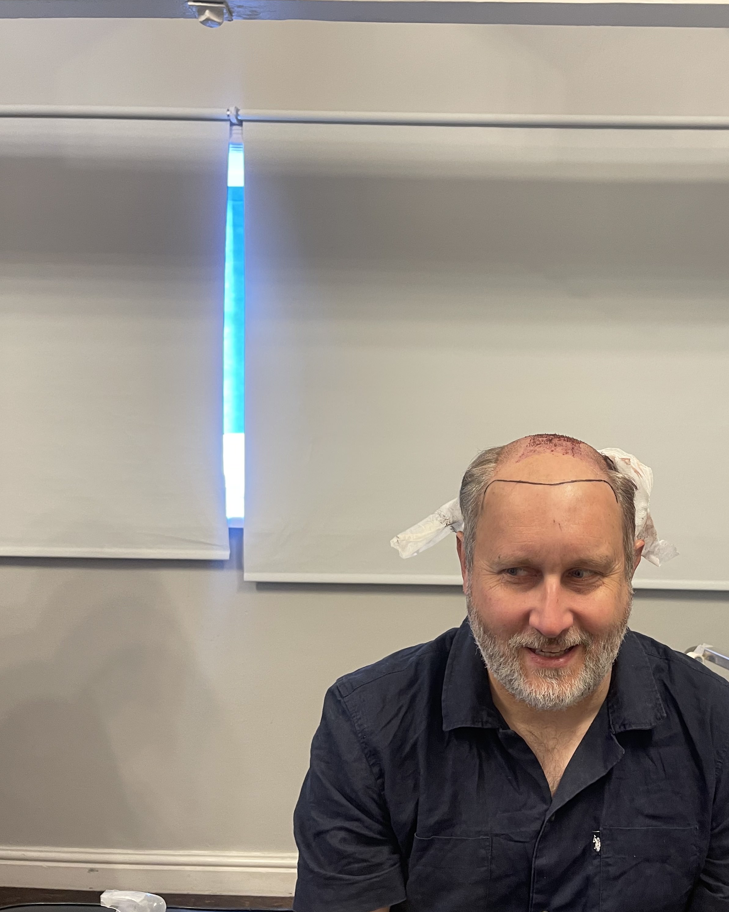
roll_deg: -1.3
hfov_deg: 43.5
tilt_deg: -7.6
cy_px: 457
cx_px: 523
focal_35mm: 33
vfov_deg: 54.2
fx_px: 890
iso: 160
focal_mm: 5.1
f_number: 1.6
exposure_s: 1/60
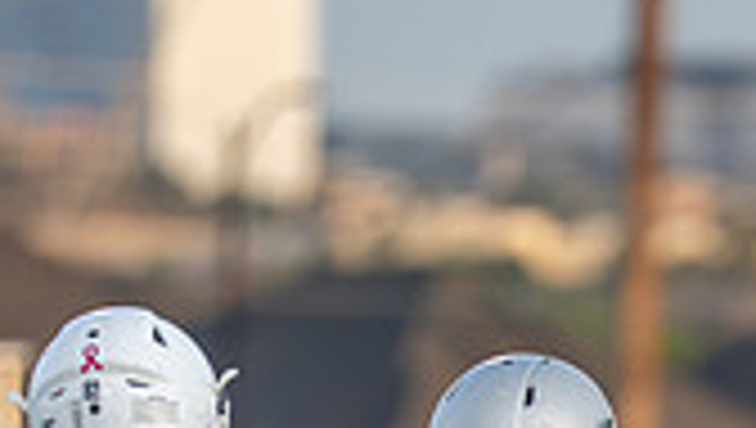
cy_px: 795
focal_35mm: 994
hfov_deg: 2.2
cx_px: 790
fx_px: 19951
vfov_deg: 1.2
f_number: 2.8
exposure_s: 1/2000
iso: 500
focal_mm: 200
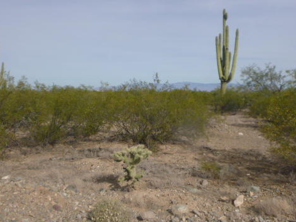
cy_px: 75
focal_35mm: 34
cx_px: 132
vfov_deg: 41.3
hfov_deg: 53.9
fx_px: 291
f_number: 3.9
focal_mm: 4.5
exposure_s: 1/1000
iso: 100
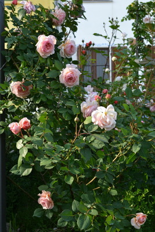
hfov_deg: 20.2
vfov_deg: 29.9
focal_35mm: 68
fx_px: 436
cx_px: 78
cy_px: 116
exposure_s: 1/125
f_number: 8
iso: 180
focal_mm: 45
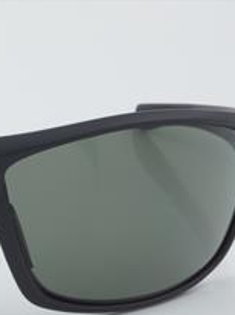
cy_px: 199
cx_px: -31
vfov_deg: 12.8
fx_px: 1396
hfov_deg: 9.5
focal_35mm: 154
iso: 100
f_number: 32
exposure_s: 1/4
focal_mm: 55
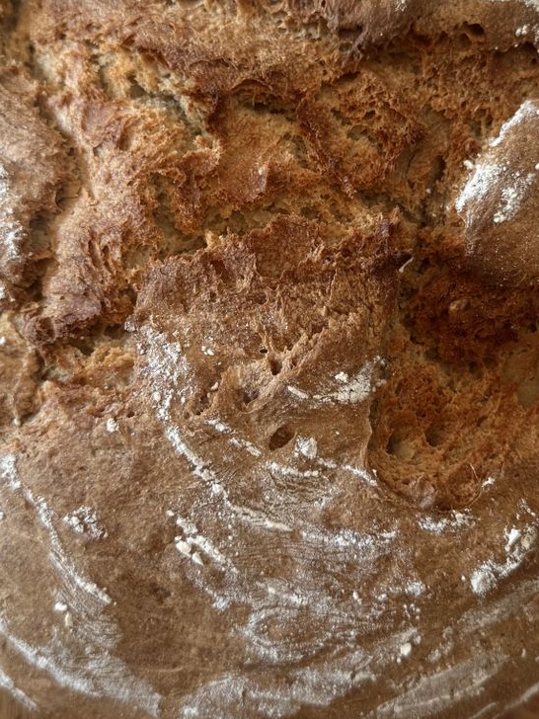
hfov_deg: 32.2
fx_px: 934
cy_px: 278
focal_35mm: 45
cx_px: 299
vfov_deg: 41.8
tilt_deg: -82.9
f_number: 1.78
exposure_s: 1/121
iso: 125
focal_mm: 6.76
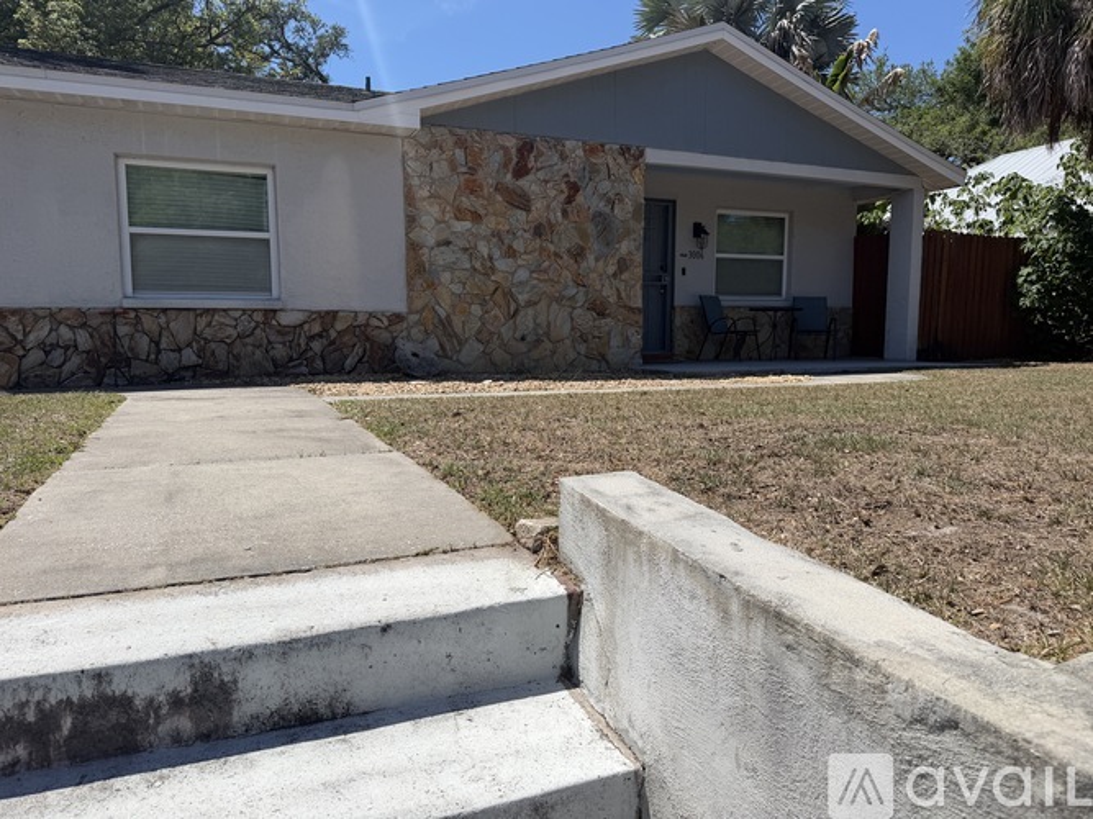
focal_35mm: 24
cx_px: 546
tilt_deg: -6.7
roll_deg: -0.2
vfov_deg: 56.8
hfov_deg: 71.6
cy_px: 410
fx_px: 758
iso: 80
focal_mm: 6.76
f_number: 1.78
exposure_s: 1/6173
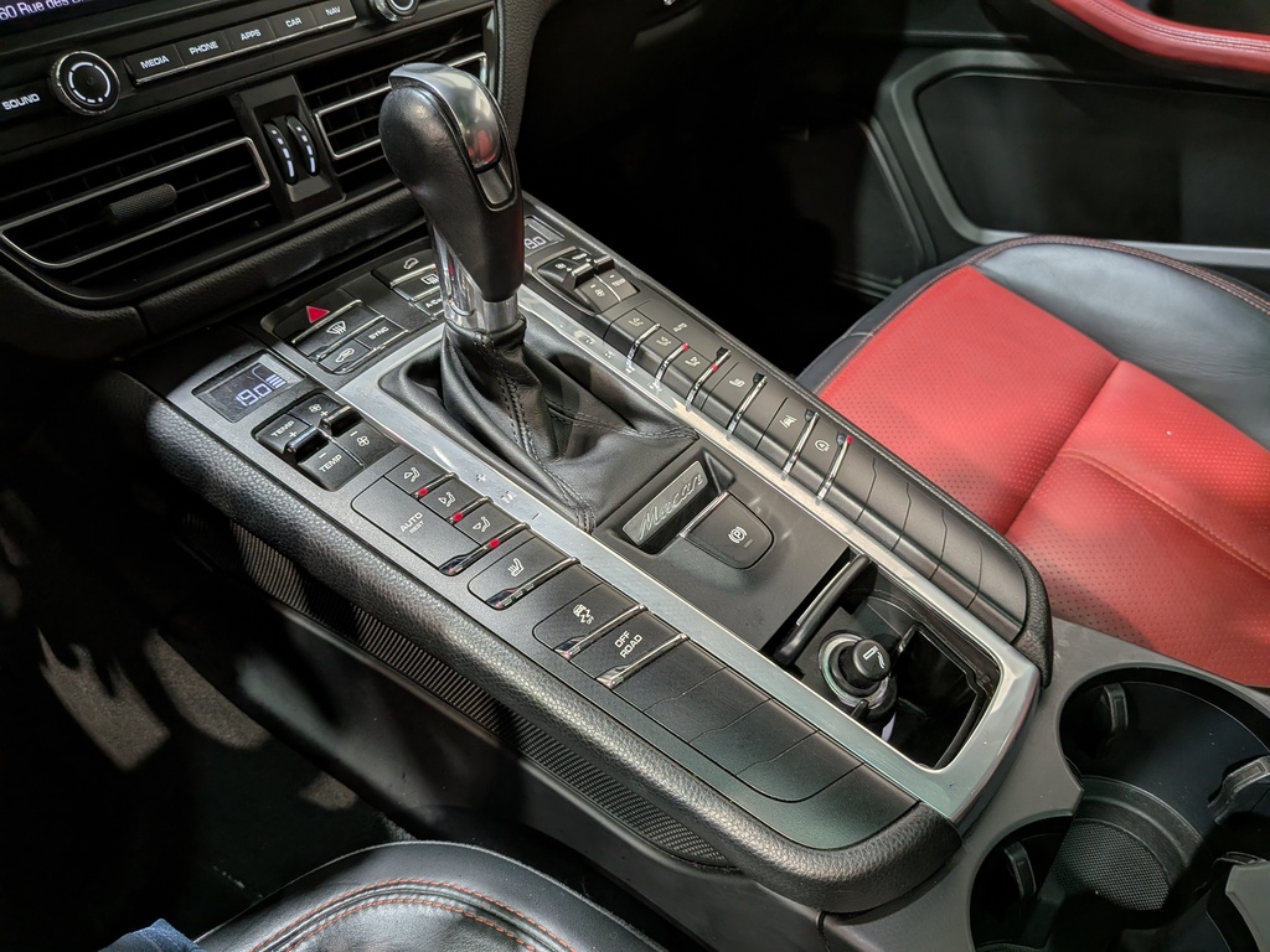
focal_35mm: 24
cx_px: 635
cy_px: 476
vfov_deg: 56.8
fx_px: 881
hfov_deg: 71.6
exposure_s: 1/60
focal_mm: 4.53
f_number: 1.7
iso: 32
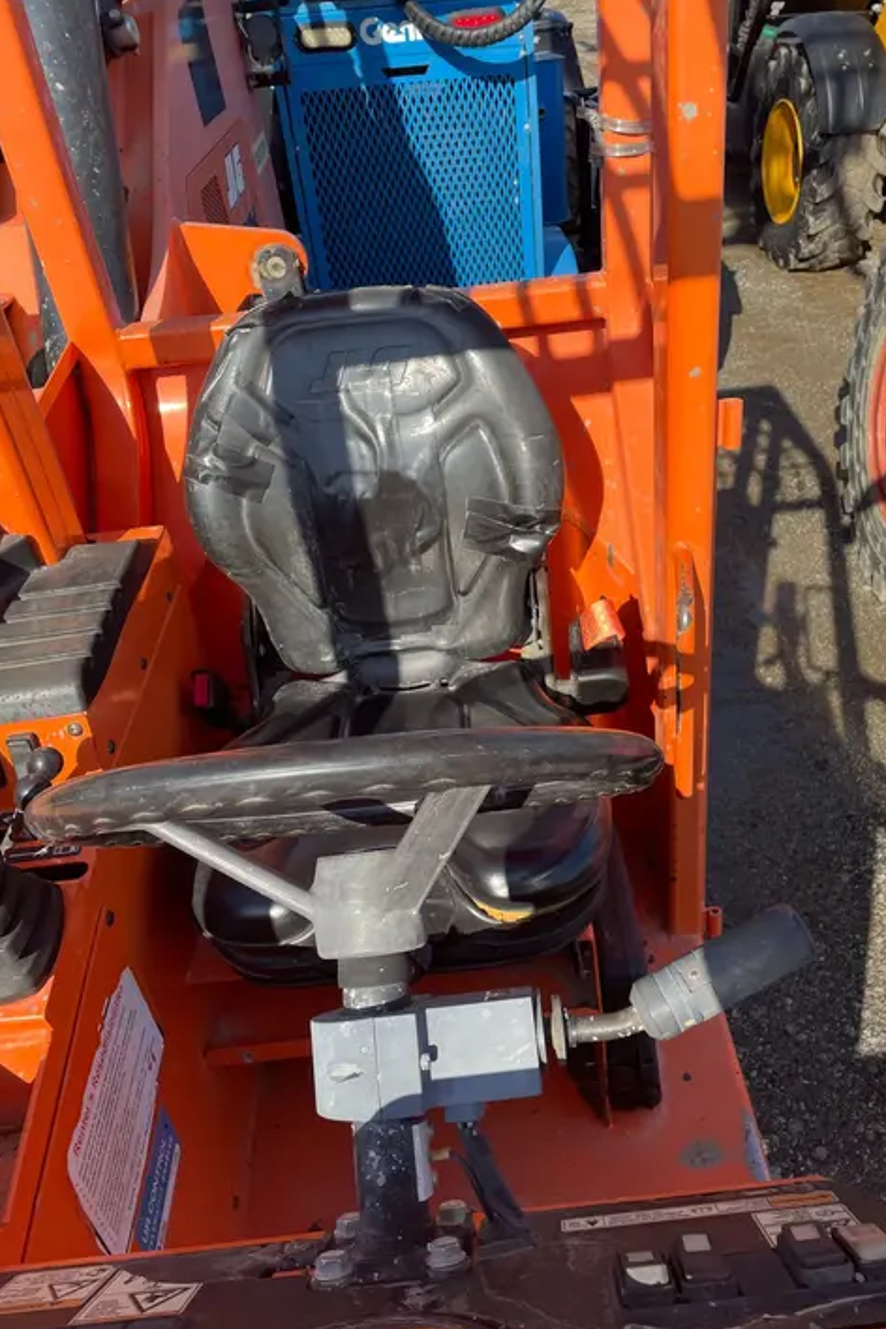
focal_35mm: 28
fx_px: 1034
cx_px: 492
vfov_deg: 65.5
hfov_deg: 46.3
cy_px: 662
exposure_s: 1/1595
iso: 32
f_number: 1.6
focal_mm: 4.2
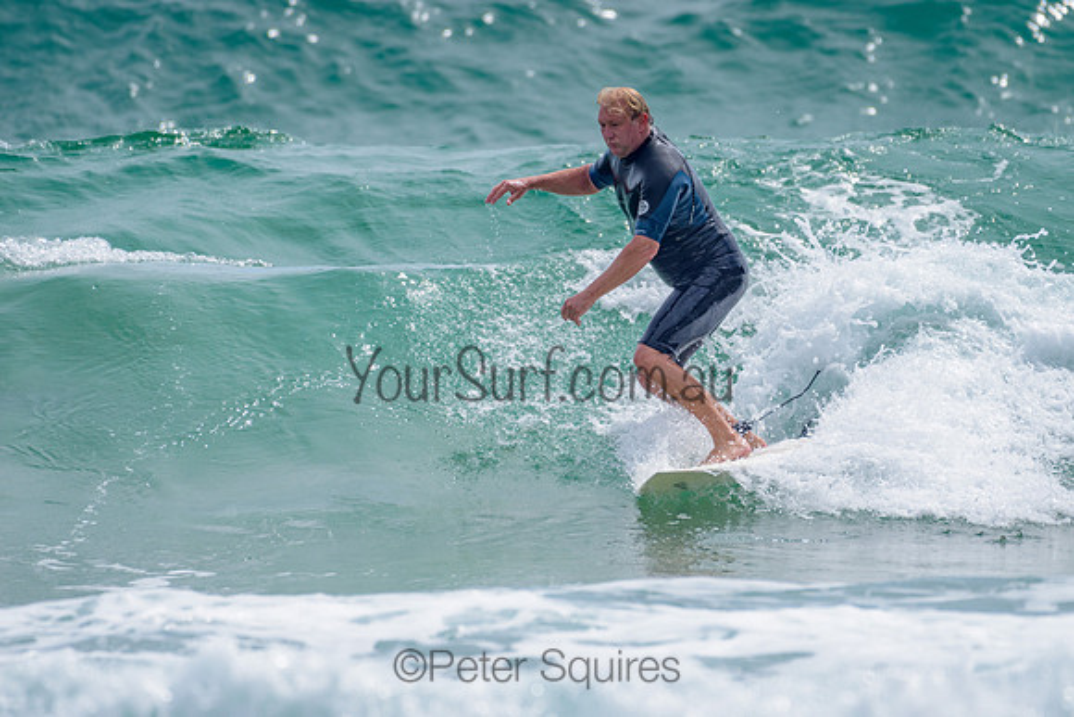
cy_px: 316
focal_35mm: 613
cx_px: 648
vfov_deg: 2.2
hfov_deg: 3.4
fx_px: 18279
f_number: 5.6
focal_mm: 500
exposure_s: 1/2000
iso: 125
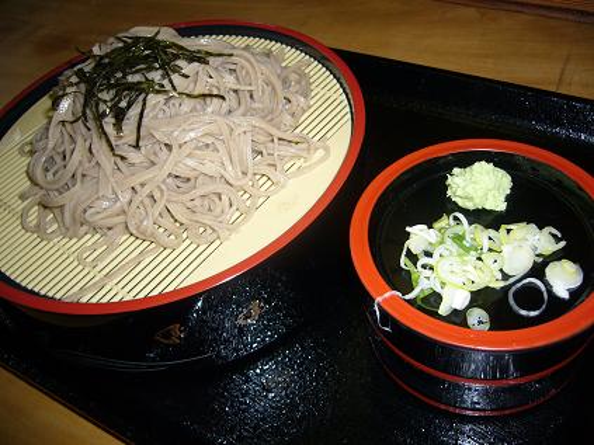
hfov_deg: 52.6
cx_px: 297
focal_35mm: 35
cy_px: 222
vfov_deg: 40.7
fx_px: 600
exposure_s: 1/60
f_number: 2.8
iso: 100
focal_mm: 5.8
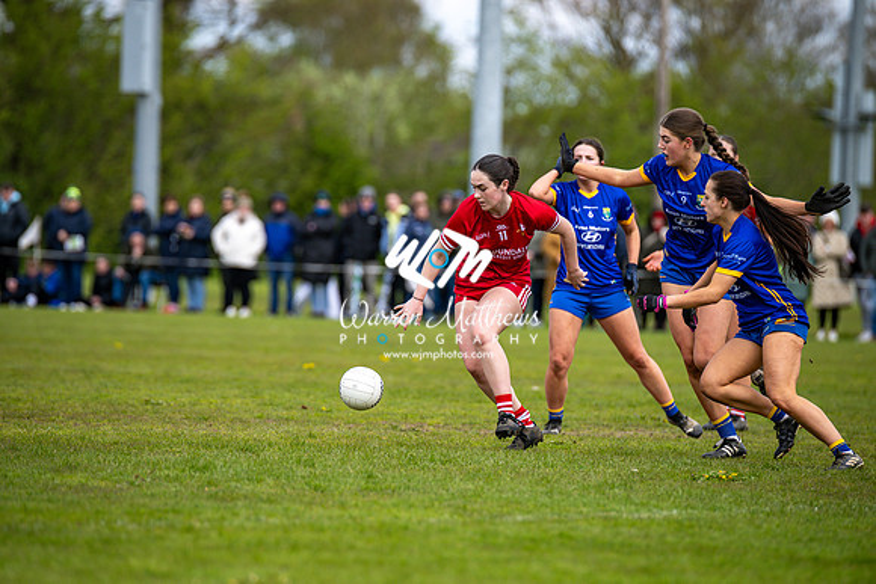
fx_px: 7389
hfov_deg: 6.8
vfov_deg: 4.5
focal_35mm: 304
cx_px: 438
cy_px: 292
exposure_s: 1/2500
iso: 360
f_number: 3.5
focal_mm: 300
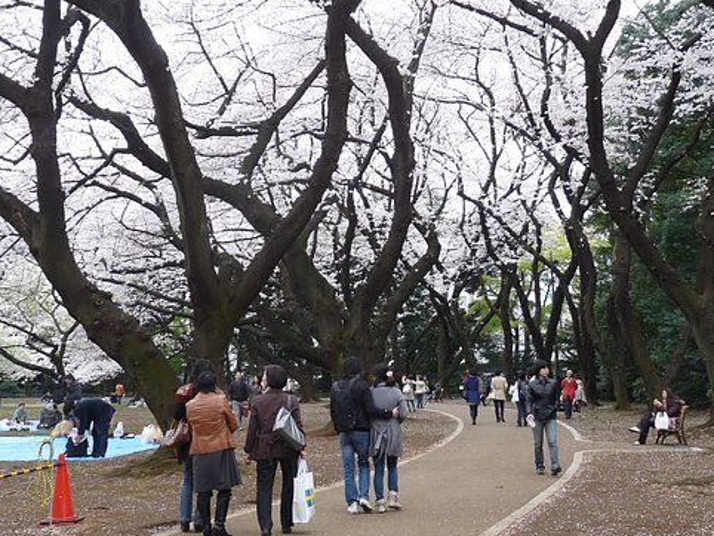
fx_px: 1073
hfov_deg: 36.8
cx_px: 364
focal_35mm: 52
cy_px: 275
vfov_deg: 28.1
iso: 100
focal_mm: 4.8
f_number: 2.8
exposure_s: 1/60
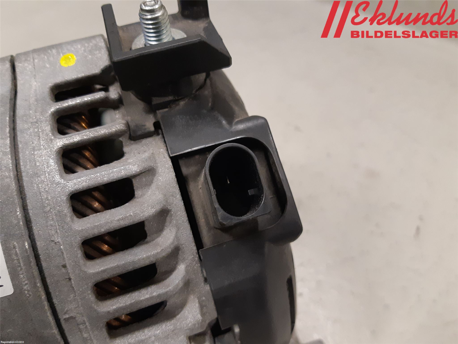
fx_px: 344
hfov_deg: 67.3
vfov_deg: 53.1
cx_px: 229
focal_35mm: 26
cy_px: 172
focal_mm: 3.93
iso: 200
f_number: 1.7
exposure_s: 1/50
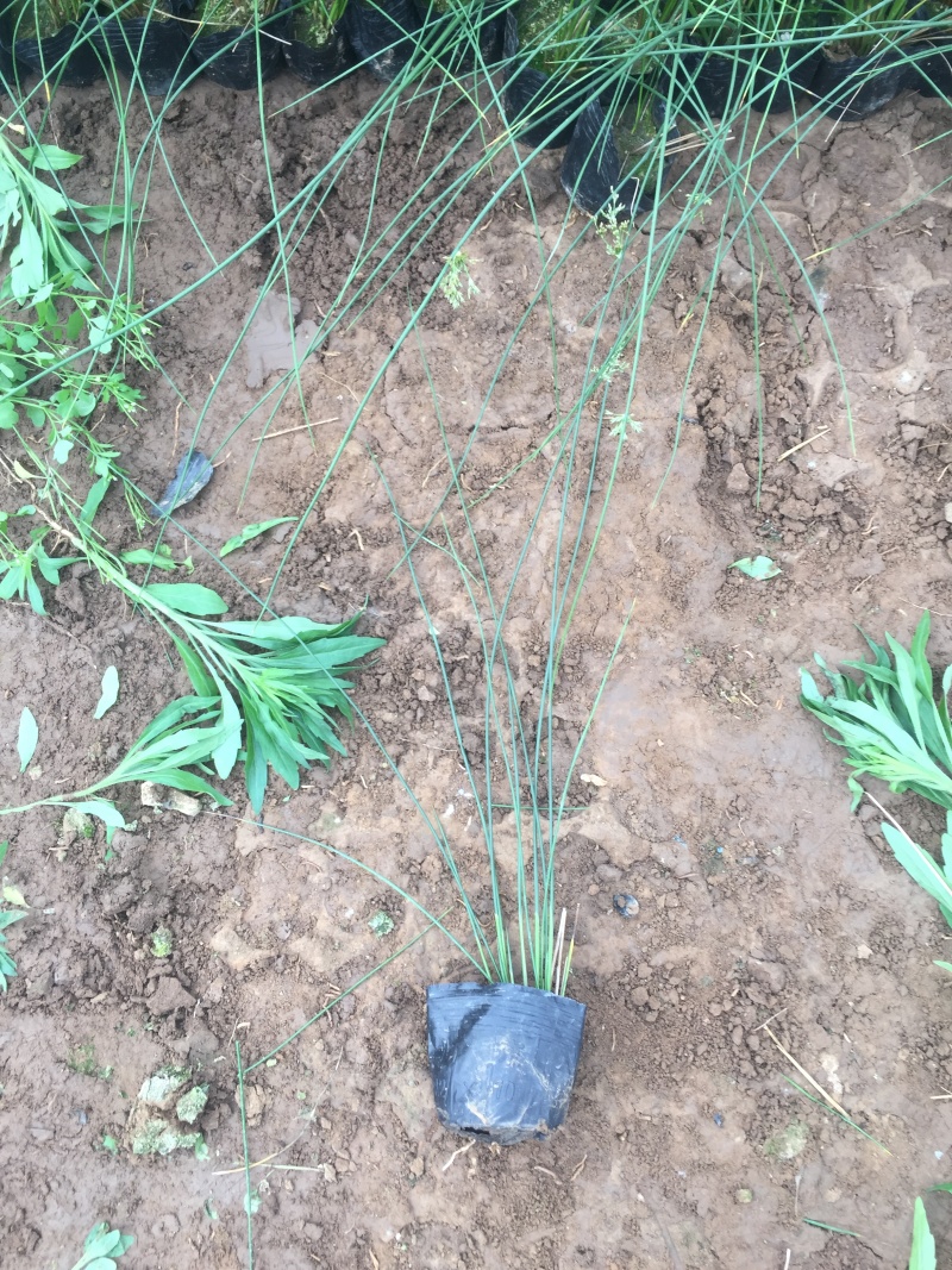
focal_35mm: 29
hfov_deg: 48.2
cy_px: 635
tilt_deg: -77.4
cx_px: 476
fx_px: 1064
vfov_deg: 61.7
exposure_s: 1/100
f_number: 2.2
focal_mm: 4.15
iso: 32
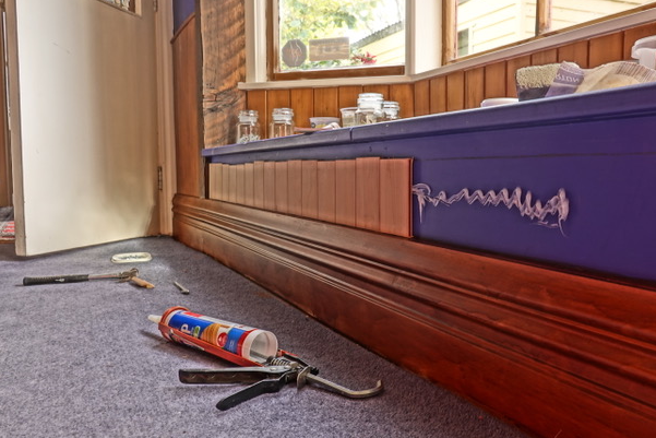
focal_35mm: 33
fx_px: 601
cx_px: 346
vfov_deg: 40.0
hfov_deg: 57.2
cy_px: 210
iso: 200
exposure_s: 1/13
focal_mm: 11.52
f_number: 4.5
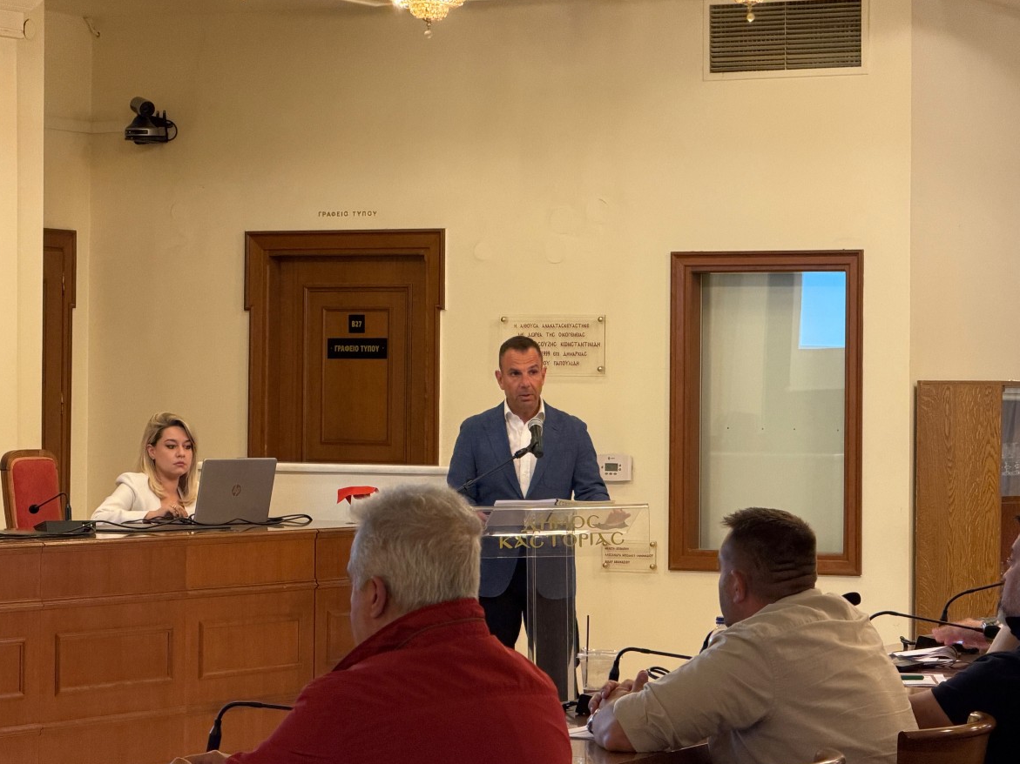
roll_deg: -0.4
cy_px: 419
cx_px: 602
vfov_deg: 12.0
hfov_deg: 16.0
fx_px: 3624
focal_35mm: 123
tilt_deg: -0.2
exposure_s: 1/50
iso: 400
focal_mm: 16.89
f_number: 2.8
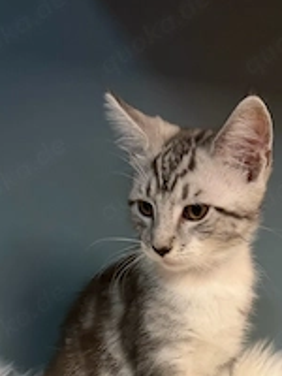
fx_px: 521
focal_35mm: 48
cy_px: 346
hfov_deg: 30.0
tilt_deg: -14.6
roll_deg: -5.4
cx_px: 196
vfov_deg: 36.9
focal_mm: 6.76
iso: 320
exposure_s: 1/60
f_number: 1.78
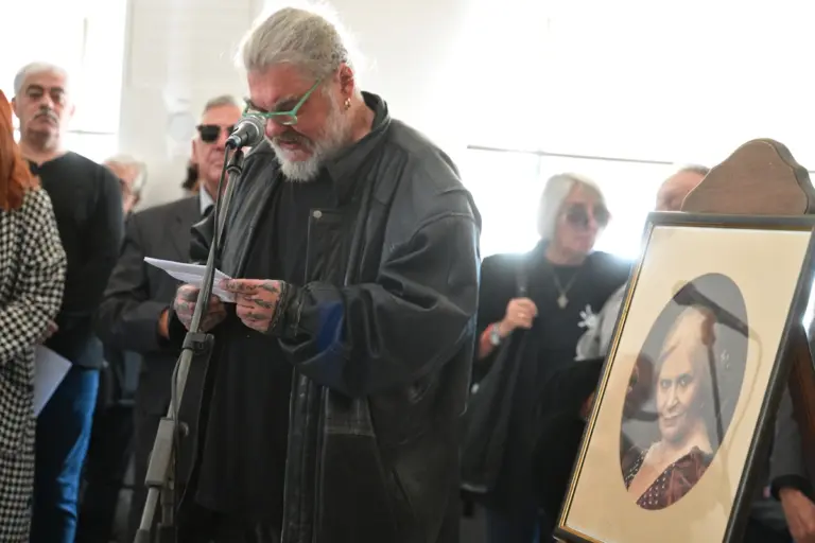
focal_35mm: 61
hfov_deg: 32.9
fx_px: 1381
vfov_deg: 22.3
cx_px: 408
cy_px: 272
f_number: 3.5
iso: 6400
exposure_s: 1/250
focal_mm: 61
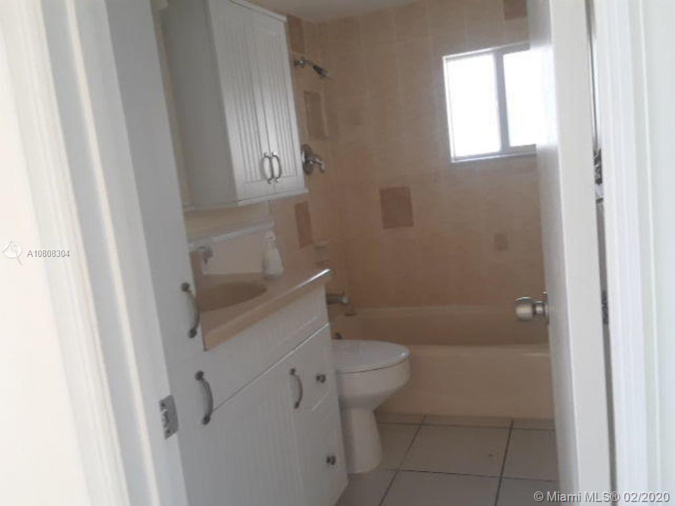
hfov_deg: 60.0
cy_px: 253
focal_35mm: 30
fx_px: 585
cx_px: 338
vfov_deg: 46.8
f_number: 1.9
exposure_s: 1/30
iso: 125
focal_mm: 2.47
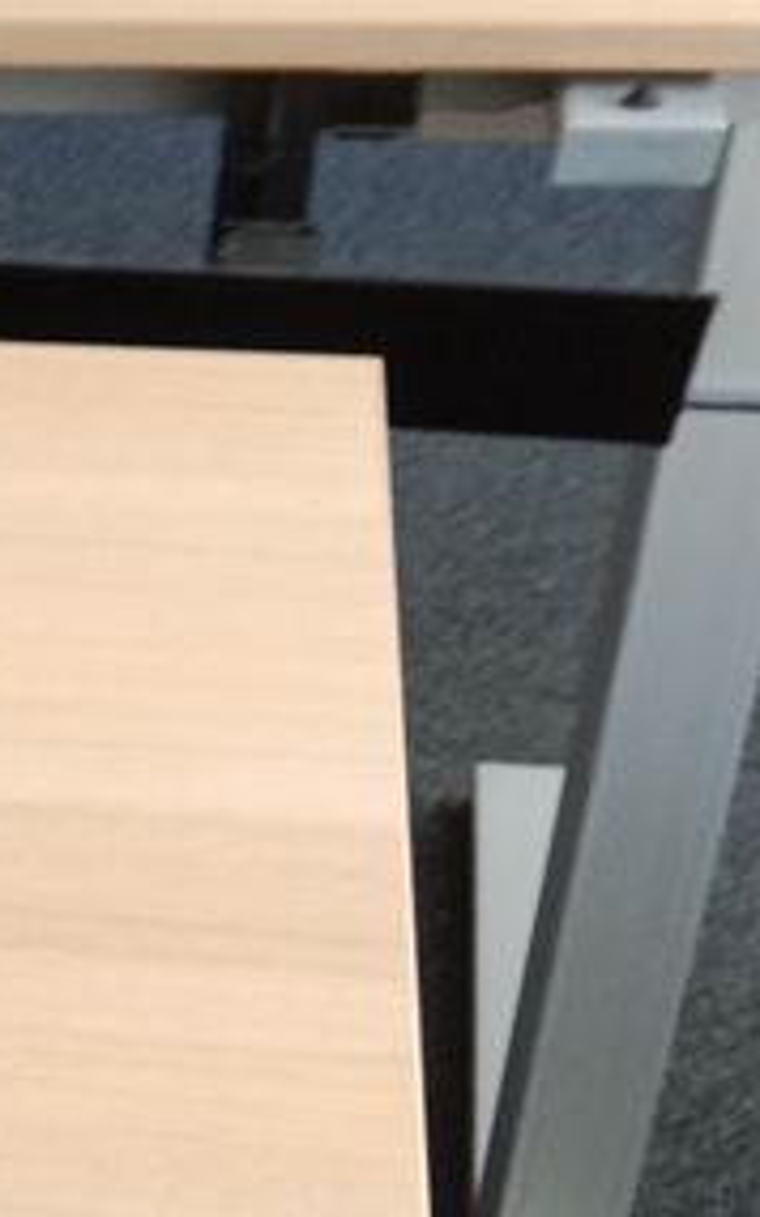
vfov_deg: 18.9
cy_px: 1524
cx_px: -1012
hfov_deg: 10.9
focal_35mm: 103
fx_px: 3415
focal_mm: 3.65
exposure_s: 1/33.3
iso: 303
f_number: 2.2
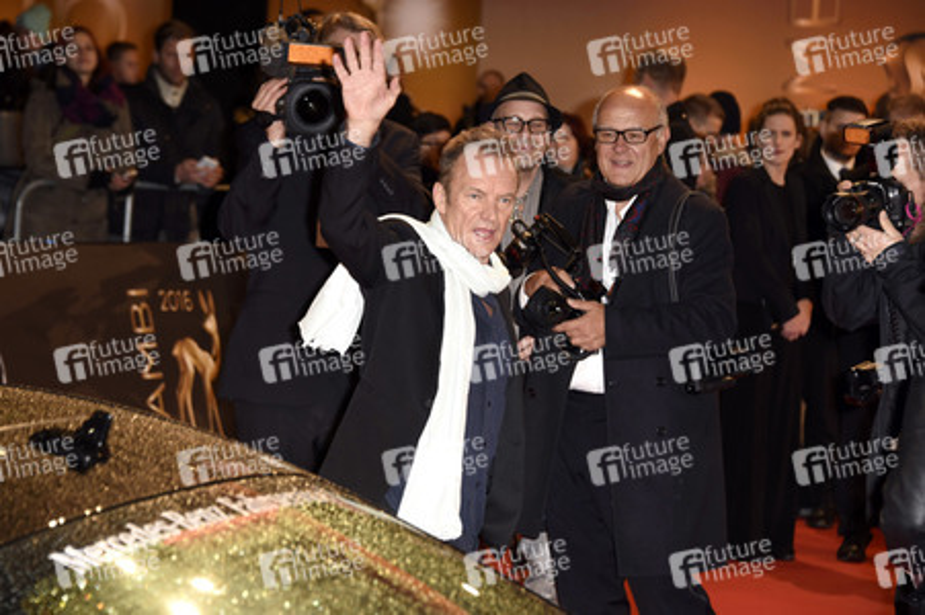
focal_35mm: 135
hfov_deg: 15.2
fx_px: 3466
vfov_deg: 10.1
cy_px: 308
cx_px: 462
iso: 1250
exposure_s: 1/160
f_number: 5.6
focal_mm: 135
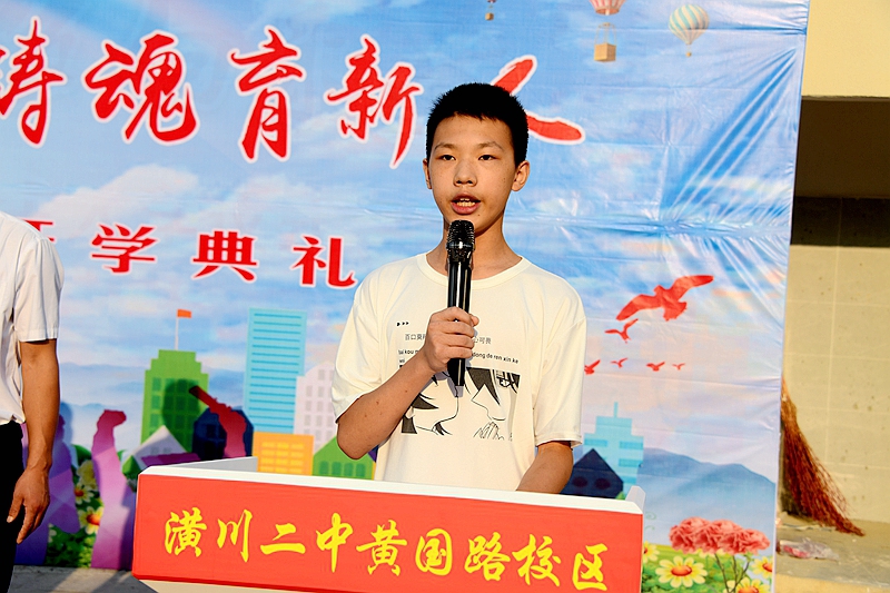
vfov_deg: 23.4
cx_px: 445
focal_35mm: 58
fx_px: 1434
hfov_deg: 34.5
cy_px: 296
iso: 64
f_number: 6.3
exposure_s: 1/160
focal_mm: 58
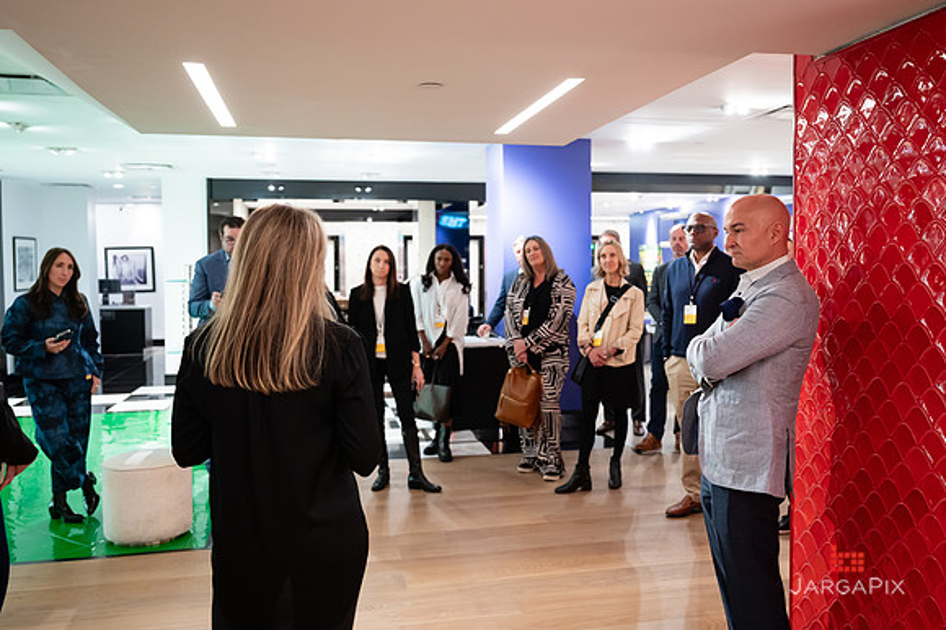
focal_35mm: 32
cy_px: 297
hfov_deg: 59.2
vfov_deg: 41.5
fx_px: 831
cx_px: 501
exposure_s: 1/160
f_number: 3.2
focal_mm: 29
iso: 1600
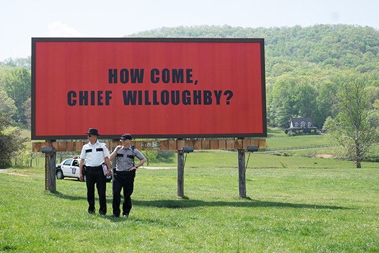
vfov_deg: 28.1
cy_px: 126
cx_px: 190
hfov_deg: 41.1
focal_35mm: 48
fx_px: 505
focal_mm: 32.1
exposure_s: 1/400
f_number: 8
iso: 400
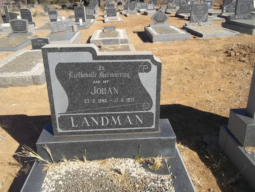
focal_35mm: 32
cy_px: 96
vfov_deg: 44.2
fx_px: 236
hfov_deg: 56.8
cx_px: 128
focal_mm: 5.7
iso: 80
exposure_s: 1/400
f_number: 5.5
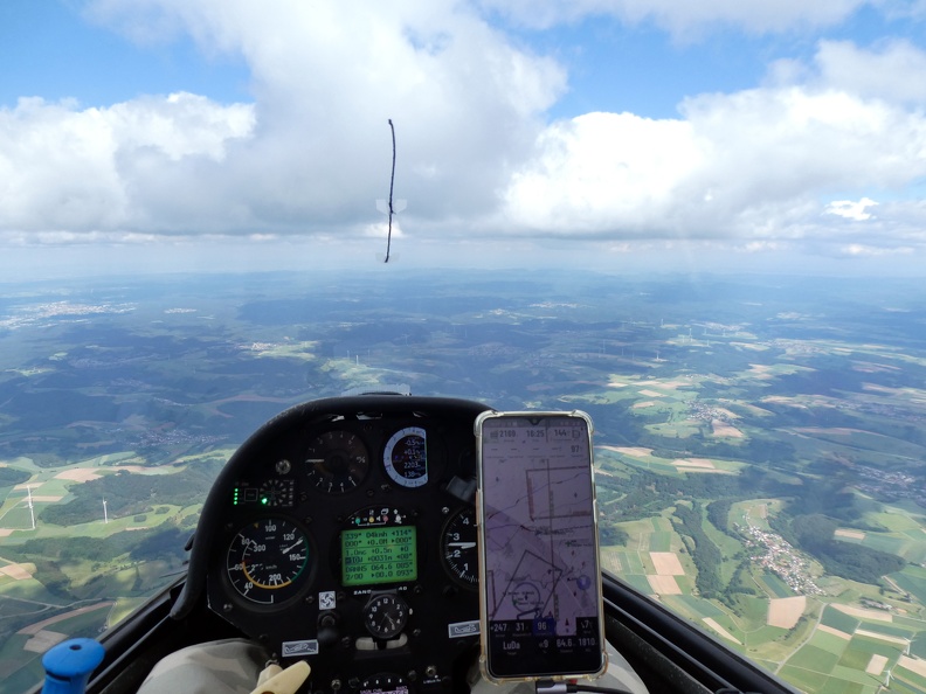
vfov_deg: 56.8
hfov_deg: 71.6
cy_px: 347
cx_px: 463
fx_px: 642
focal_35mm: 24
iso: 80
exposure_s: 1/500
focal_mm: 4.3
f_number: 3.3
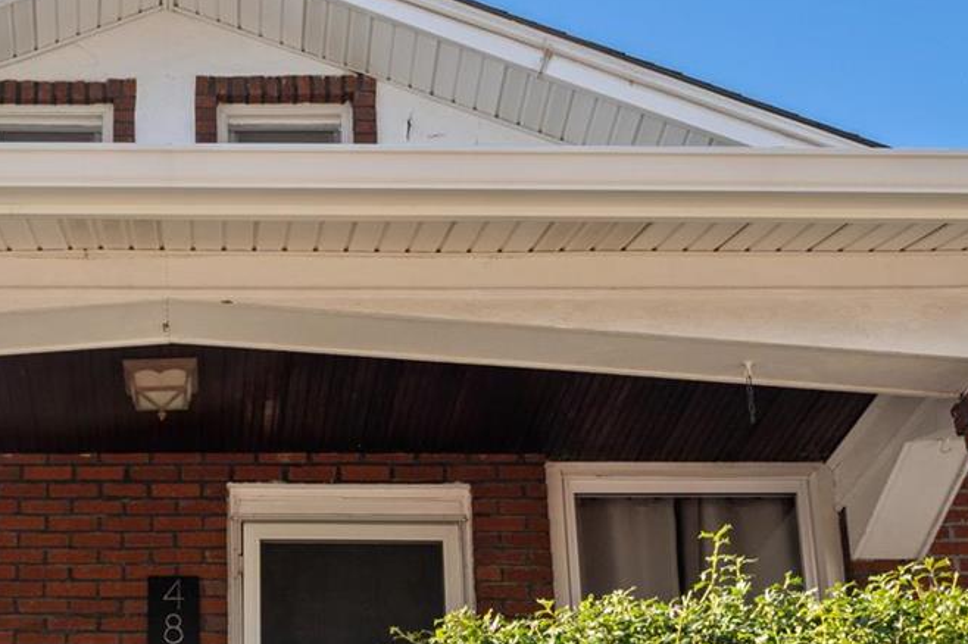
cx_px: 184
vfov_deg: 18.1
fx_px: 1962
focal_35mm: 73
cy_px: 656
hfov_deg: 27.1
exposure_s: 1/250
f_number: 5.6
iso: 400
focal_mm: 20
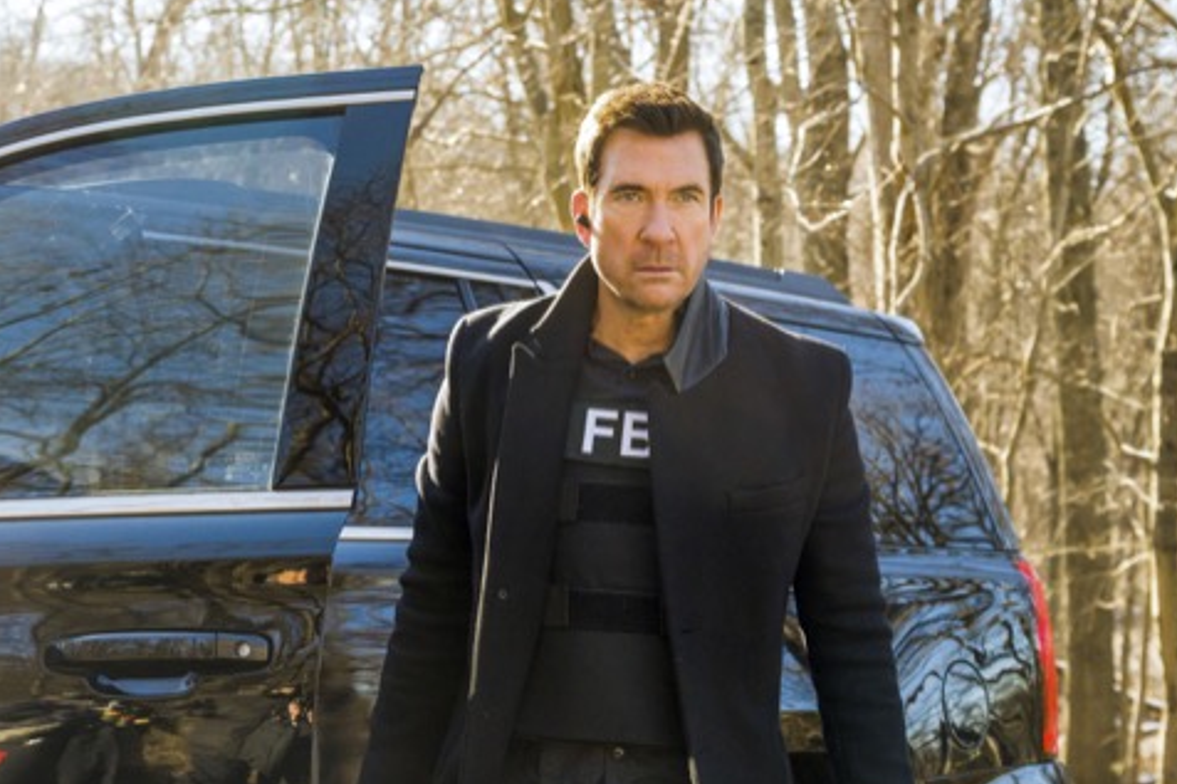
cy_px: 394
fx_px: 2778
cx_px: 569
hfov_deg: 23.9
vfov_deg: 16.1
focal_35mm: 85
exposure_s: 1/1250
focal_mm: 54
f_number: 5.6
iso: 2000
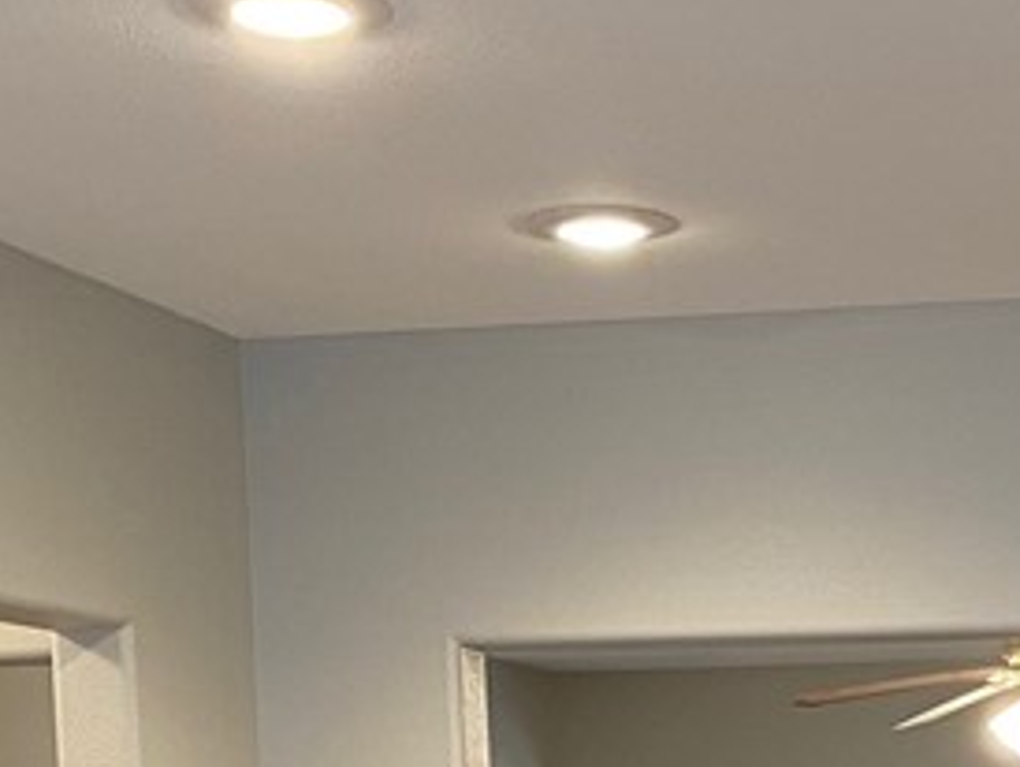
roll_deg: +0.9
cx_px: 1009
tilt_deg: -5.5
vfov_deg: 14.0
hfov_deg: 19.6
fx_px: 2861
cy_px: 1251
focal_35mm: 97
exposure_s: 1/60
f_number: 1.8
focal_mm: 4.25
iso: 100
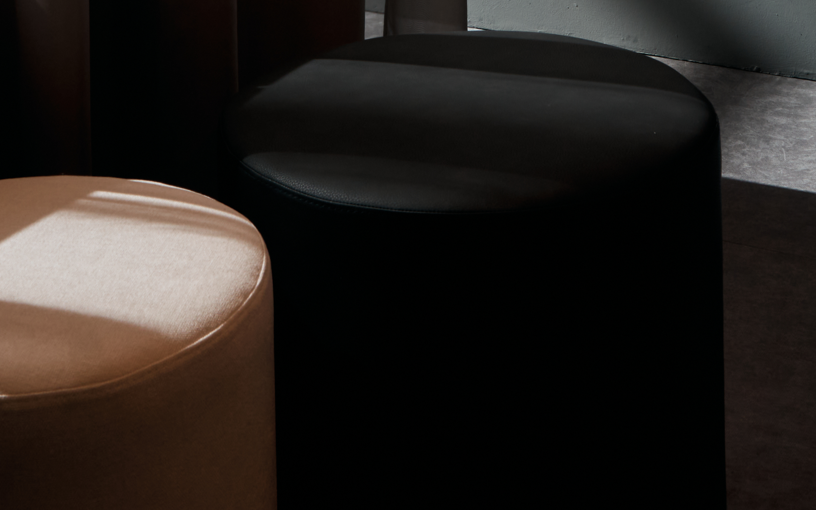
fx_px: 1913
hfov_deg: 24.1
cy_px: -499
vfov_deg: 13.2
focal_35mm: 86
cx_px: 429
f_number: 16
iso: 400
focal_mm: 32
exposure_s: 1/100
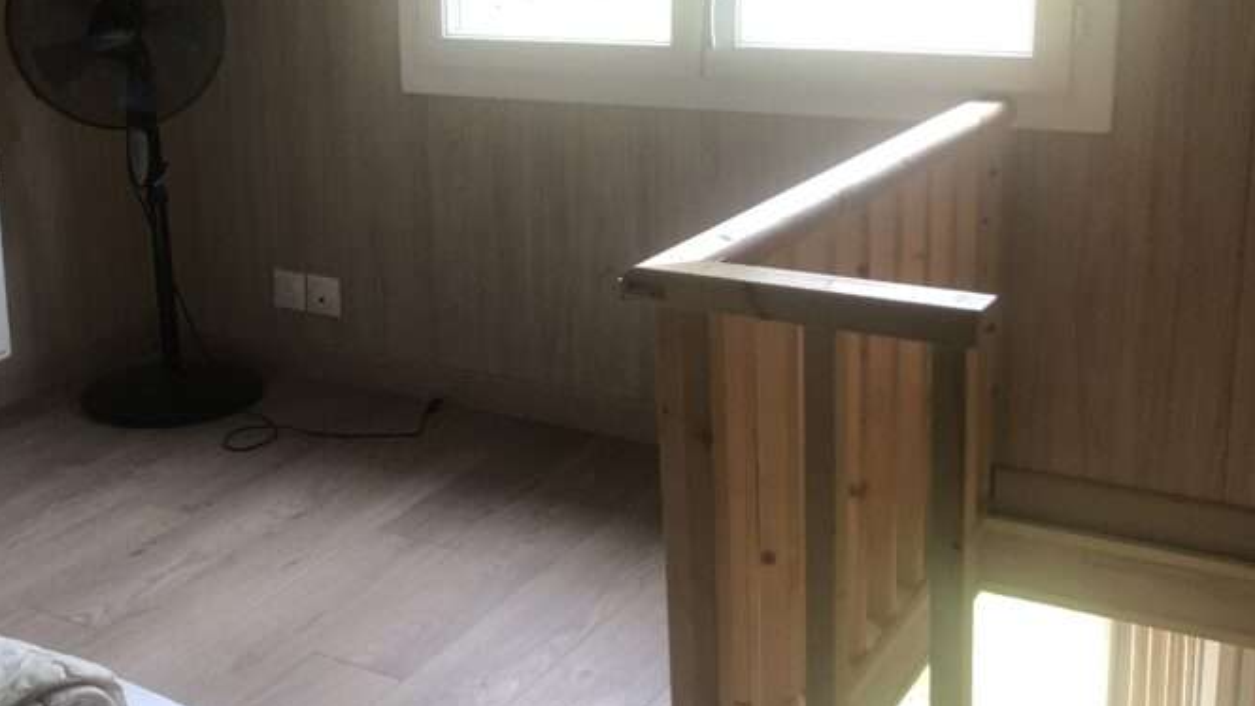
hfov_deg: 42.9
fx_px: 1564
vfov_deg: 25.4
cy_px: 262
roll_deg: +2.9
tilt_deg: -13.1
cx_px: 383
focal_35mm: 47
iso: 32
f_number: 1.8
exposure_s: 1/24
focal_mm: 3.99
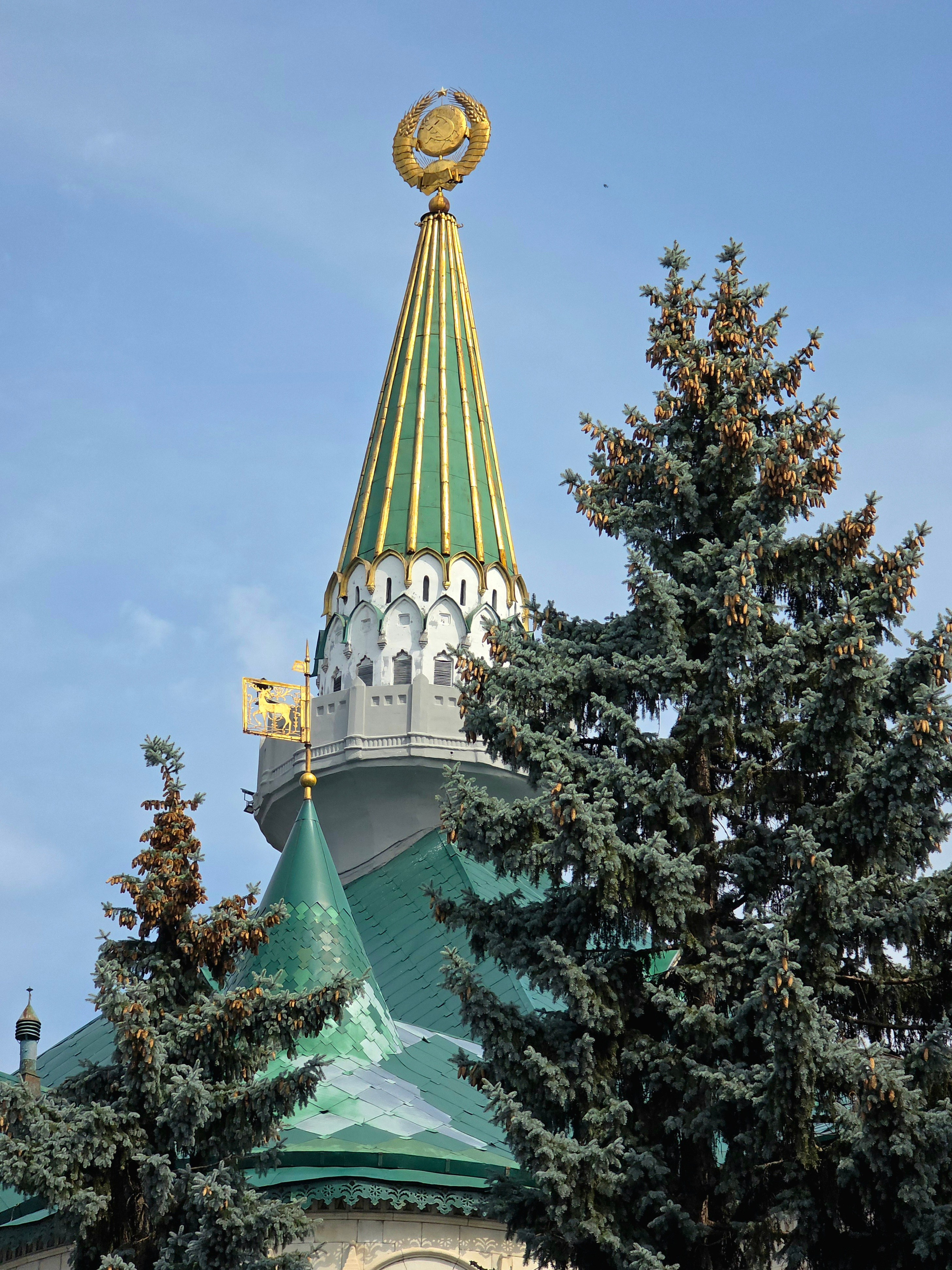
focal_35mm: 115
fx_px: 4217
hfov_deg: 12.9
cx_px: 476
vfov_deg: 17.1
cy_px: 635
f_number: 3.4
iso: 64
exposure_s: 1/1667
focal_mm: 18.6
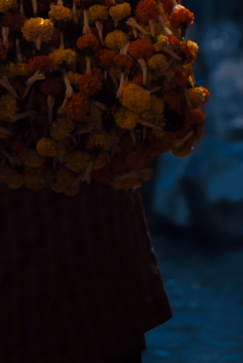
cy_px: -9
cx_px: 80
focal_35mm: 165
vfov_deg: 12.3
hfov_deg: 8.3
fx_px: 1669
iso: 100
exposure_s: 1/200
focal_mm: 70
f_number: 2.8
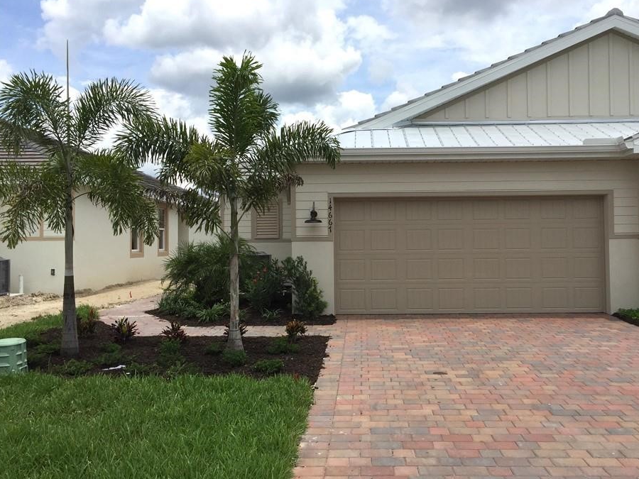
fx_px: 609
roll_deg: -1.4
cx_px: 359
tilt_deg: -0.3
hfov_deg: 55.2
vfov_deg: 42.9
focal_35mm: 33
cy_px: 231
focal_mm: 4.15
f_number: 2.2
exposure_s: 1/3597
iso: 32
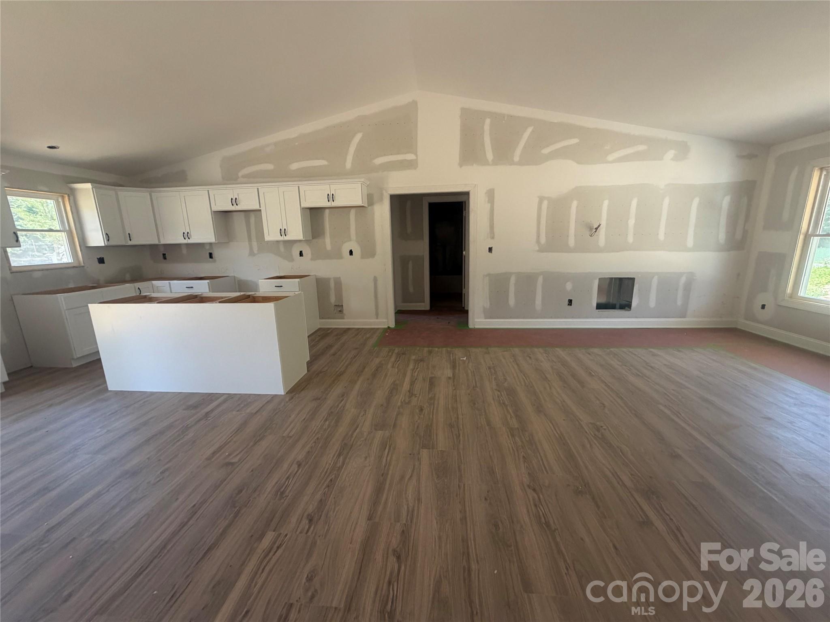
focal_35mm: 14
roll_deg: +2.4
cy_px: 311
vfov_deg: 85.7
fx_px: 336
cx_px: 415
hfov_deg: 102.1
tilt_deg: -14.2
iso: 200
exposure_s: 1/121
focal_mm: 2.22
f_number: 2.2
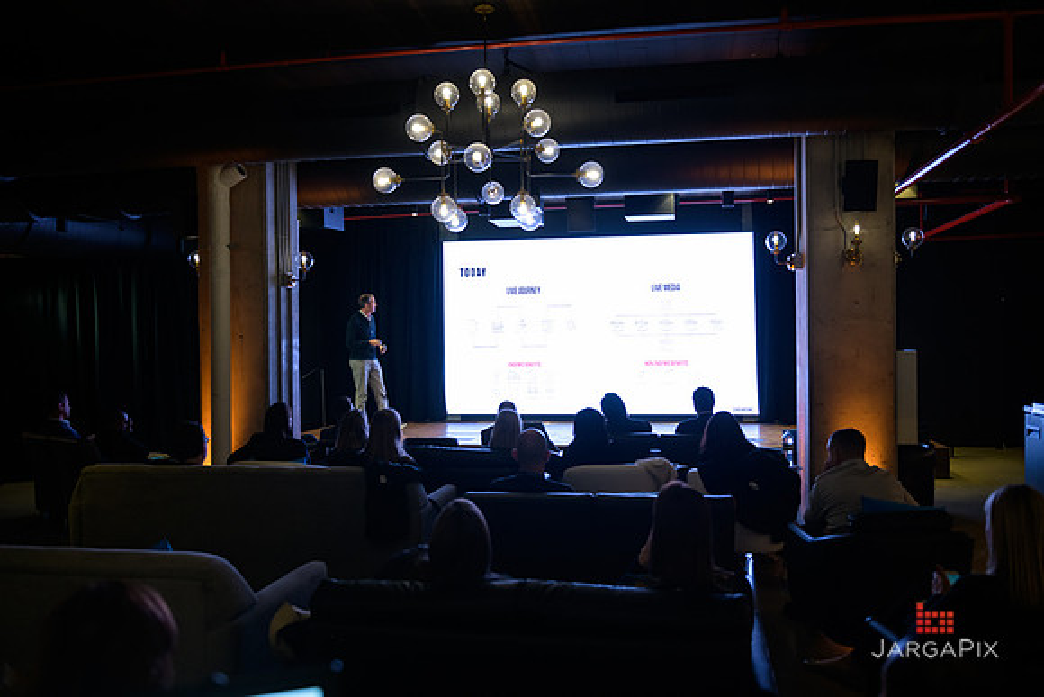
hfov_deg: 58.7
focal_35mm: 32
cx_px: 522
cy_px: 348
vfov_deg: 41.1
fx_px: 928
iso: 1250
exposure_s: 1/200
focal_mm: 32
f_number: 3.2
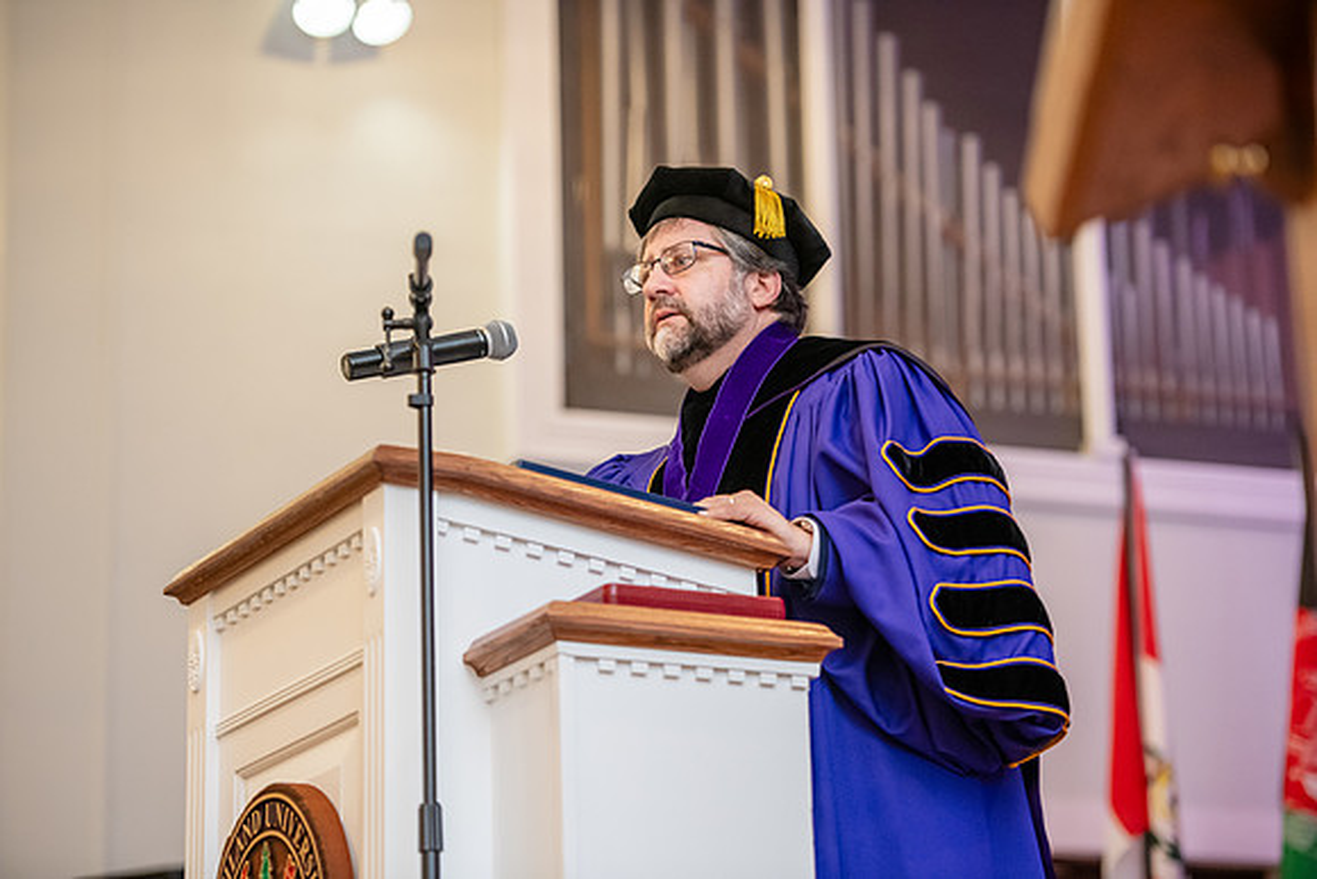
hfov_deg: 18.6
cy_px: 440
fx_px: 4025
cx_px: 658
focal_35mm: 110
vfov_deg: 12.5
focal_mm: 110
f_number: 3.2
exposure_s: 1/200
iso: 2500
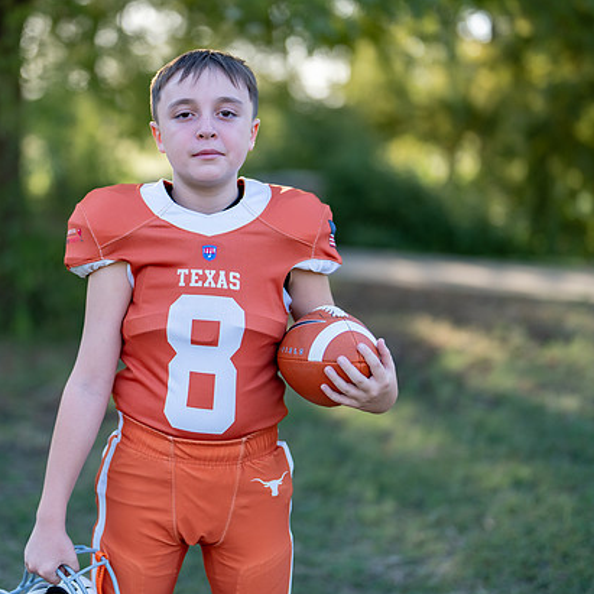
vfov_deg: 24.6
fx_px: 1359
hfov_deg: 24.5
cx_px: 178
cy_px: 271
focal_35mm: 70
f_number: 1.2
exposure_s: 1/1250
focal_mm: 50
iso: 100
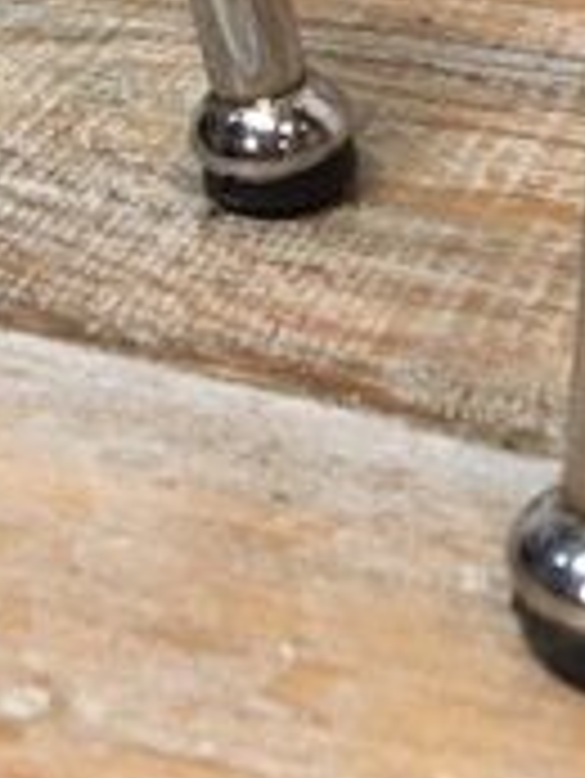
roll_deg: +1.9
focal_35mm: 107
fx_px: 2408
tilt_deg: -18.6
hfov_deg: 13.8
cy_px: -157
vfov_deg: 17.5
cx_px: 194
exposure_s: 1/17
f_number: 2.2
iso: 40
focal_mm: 4.15
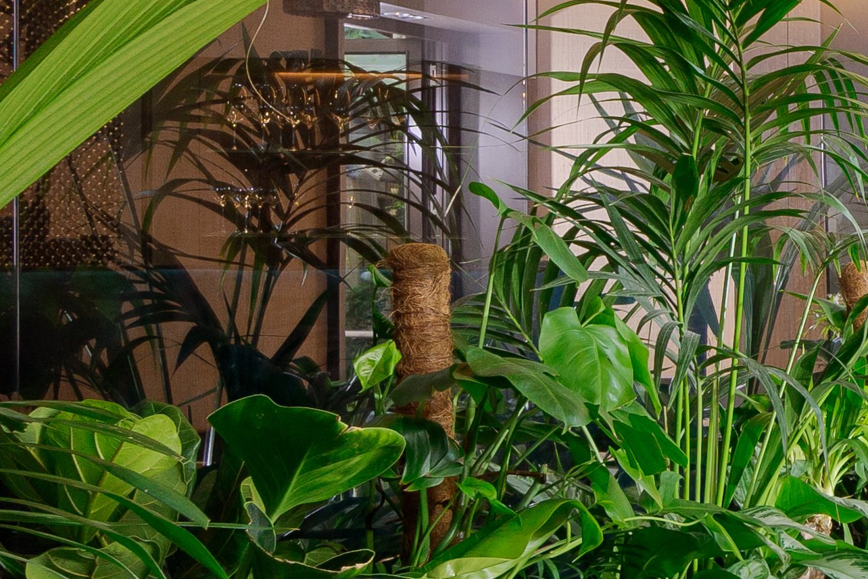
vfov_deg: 15.2
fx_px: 2170
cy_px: 214
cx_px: 1686
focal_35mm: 90
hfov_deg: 17.2
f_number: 7.1
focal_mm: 14
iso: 100
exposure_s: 1/13
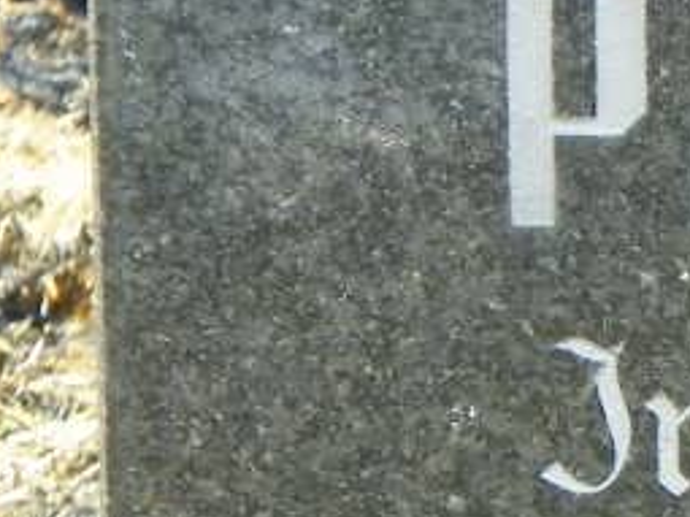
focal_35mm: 763
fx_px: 15202
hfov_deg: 2.6
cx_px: 1464
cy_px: 845
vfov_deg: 1.9
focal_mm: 28.8
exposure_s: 1/80
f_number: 4.5
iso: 64
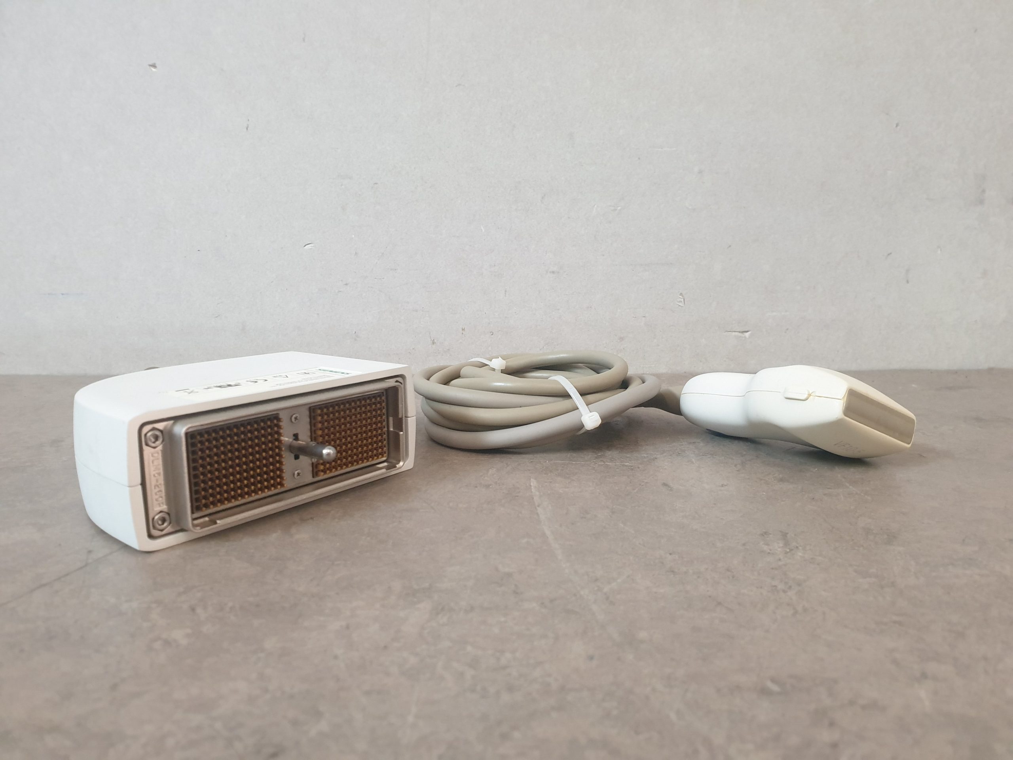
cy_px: 380
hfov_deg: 67.3
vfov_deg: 53.1
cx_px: 506
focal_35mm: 26
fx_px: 761
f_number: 2.4
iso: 400
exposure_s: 1/50
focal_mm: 4.3
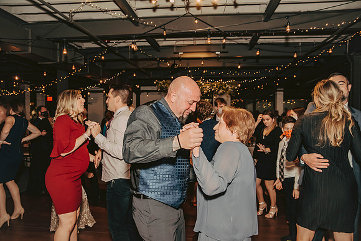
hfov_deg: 65.5
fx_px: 281
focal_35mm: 28
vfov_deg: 46.4
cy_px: 120
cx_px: 180
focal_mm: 28
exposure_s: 1/125
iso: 1250
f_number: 4.5
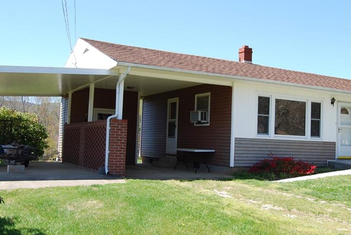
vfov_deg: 32.0
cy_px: 118
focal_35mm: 42
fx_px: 410
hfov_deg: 46.2
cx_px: 205
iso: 100
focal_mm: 20
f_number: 6.3
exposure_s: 1/160
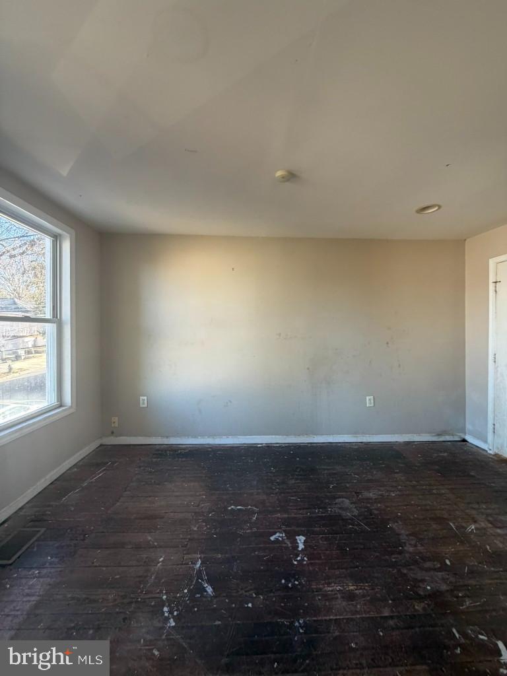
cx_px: 254
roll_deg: +2.2
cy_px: 338
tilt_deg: +0.9
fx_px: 273
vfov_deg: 102.1
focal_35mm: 14
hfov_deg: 85.7
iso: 250
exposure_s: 1/121
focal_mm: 2.22
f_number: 2.2
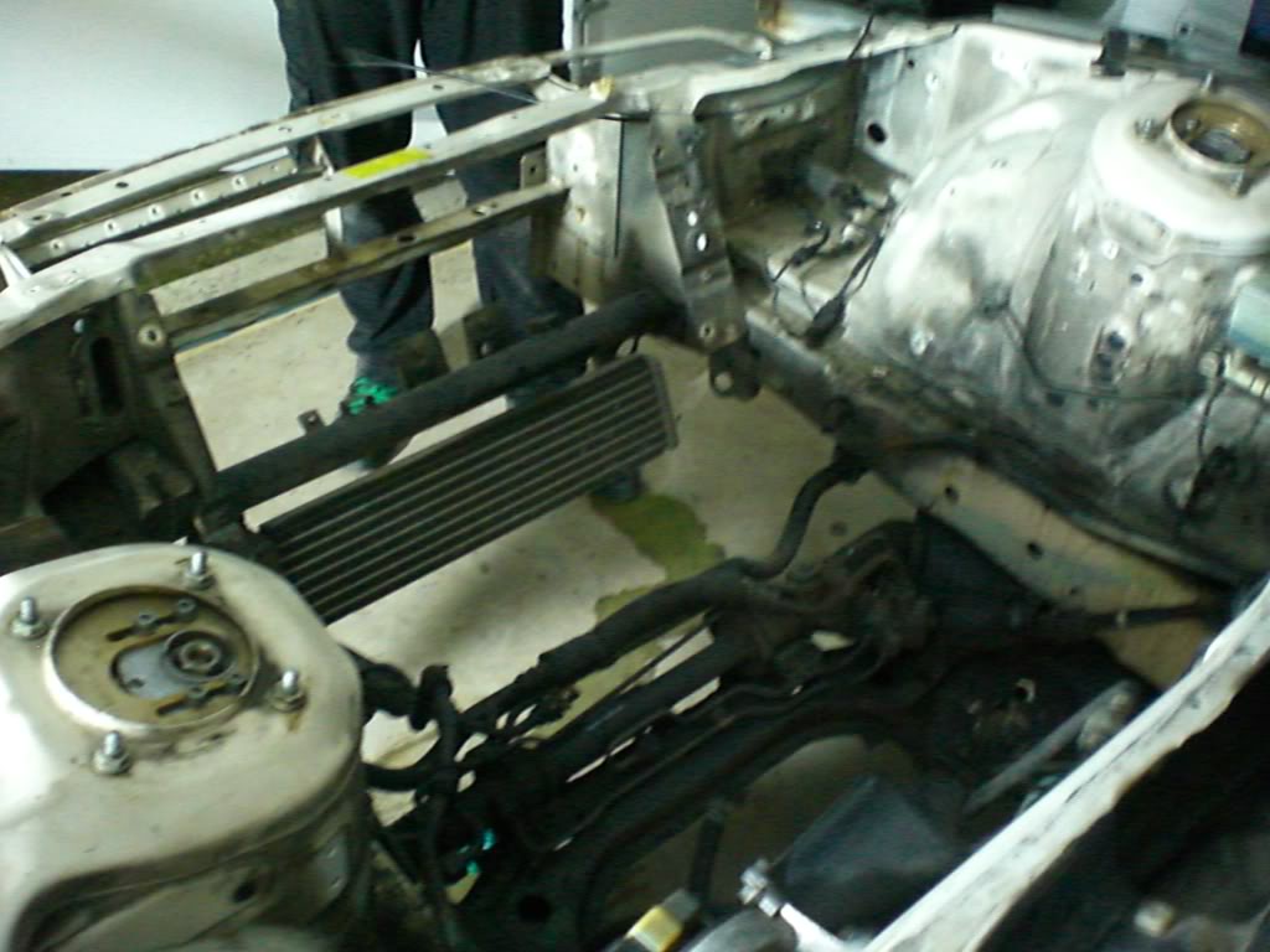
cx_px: 635
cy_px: 476
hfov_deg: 49.0
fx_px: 1394
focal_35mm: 38
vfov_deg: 37.7
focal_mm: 6.3
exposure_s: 1/15
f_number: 3.1
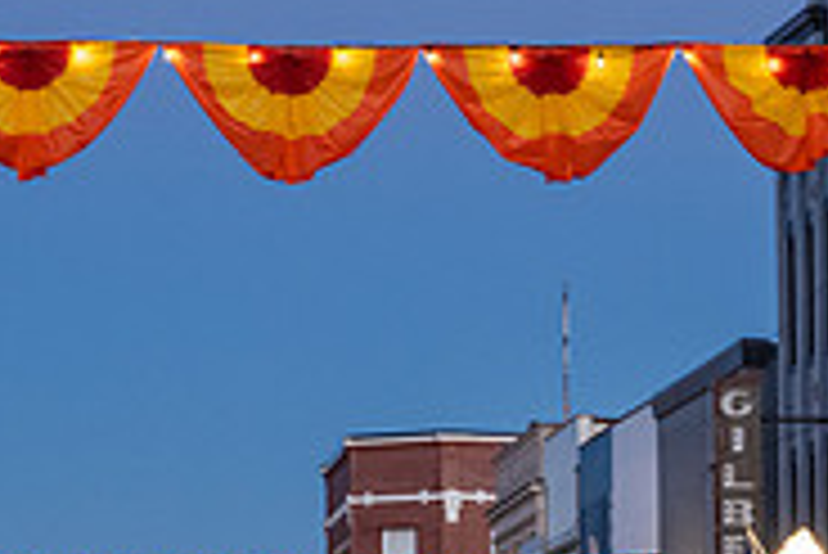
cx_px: 284
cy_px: 480
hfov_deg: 8.0
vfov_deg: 5.3
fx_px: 5939
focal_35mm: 258
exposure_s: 1/50
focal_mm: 82
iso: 2000
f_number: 8
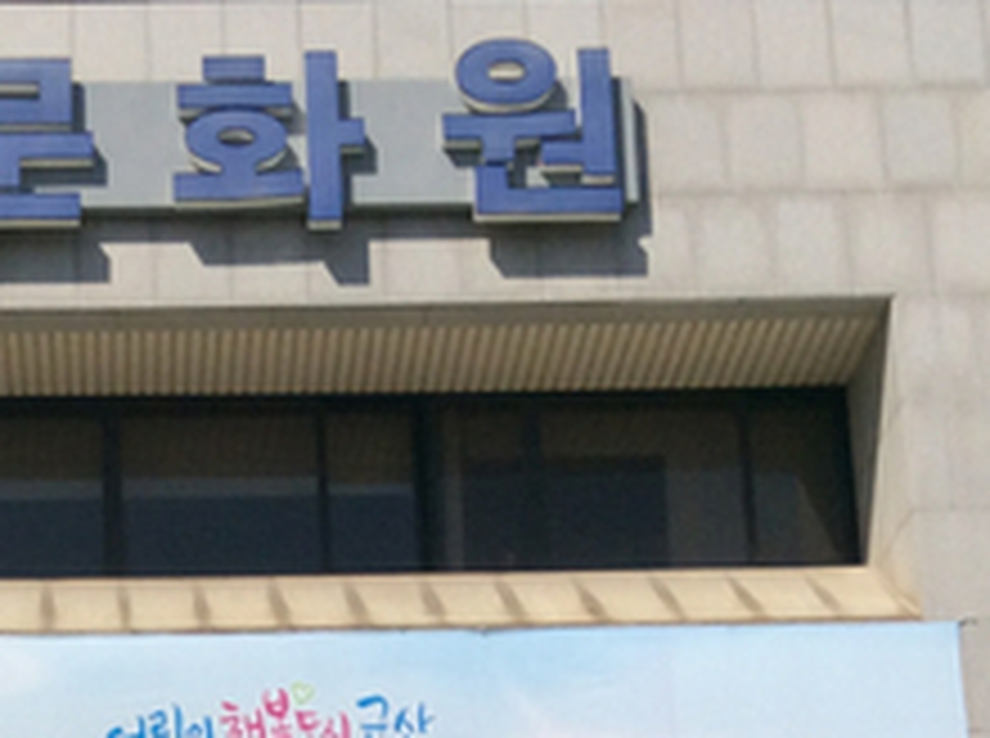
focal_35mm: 105
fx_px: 2996
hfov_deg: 18.3
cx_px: 29
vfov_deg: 13.2
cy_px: 1130
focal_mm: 3.3
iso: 32
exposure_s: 1/3185
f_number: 2.4
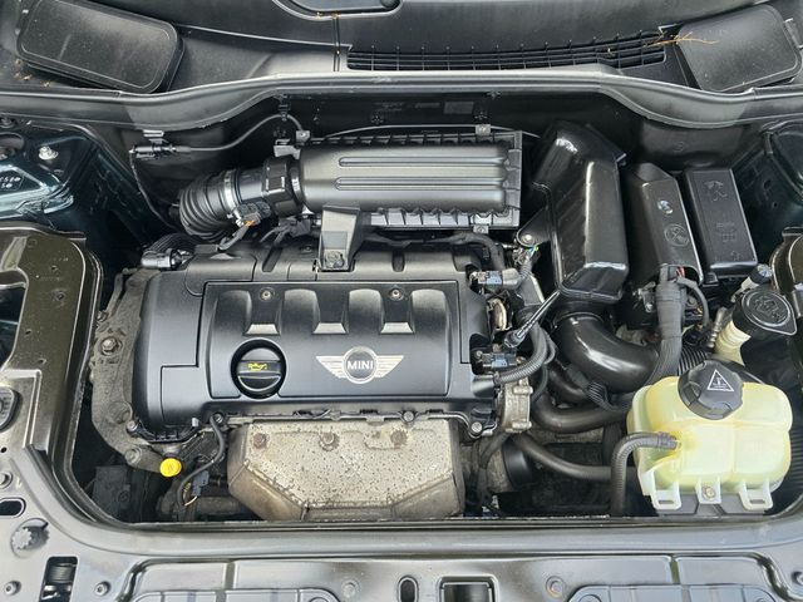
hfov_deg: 73.9
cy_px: 301
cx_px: 402
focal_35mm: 23
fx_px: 534
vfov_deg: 58.9
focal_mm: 6.3
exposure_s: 1/180
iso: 125
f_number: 1.7
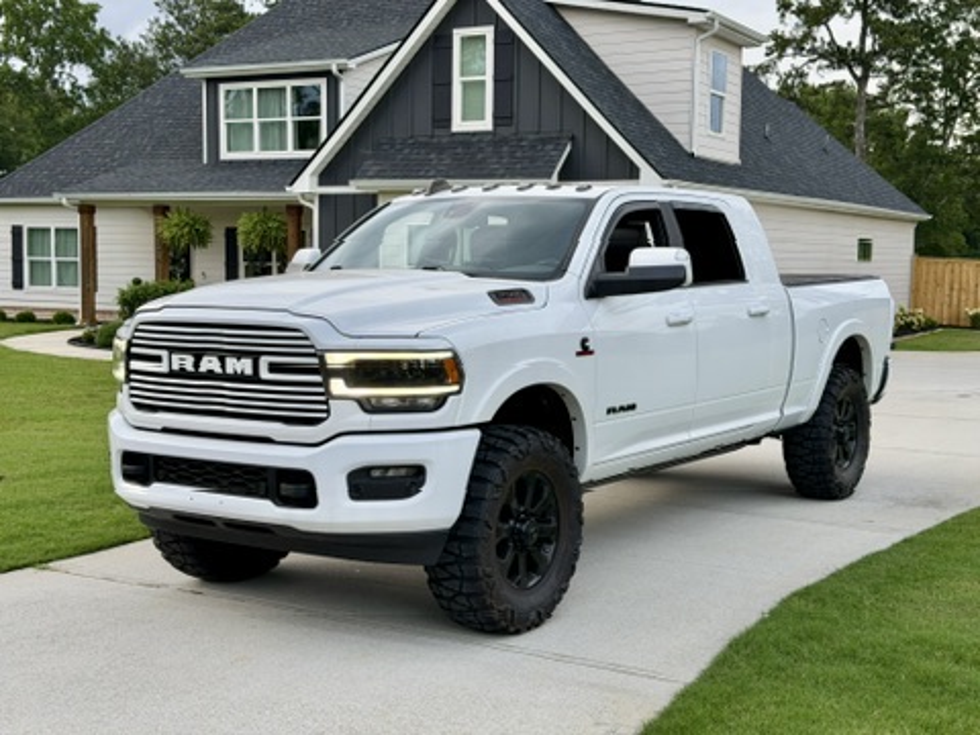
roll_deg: -0.6
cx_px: 490
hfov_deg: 39.7
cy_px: 368
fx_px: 1359
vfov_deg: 30.3
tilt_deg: -4.7
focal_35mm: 48
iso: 64
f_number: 1.78
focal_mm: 6.76
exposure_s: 1/377
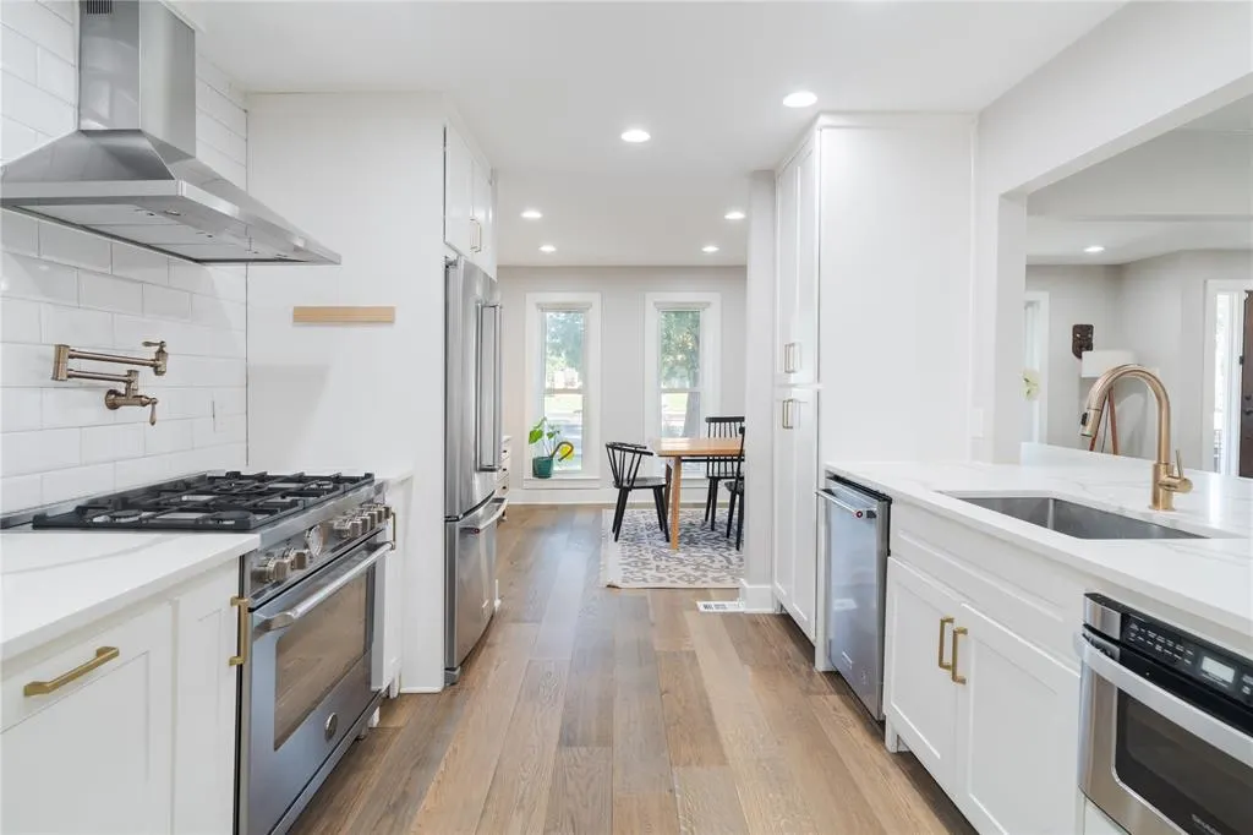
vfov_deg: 64.5
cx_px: 626
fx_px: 661
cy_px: 418
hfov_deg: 86.9
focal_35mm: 19
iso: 400
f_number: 7.1
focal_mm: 19
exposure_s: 1/30
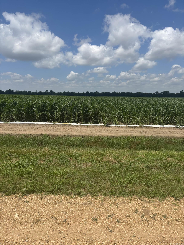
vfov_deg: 67.3
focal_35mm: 26
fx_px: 184
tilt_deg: -7.4
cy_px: 122
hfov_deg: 53.1
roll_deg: -1.6
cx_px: 92
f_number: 1.6
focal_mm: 5.96
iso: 50
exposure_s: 1/5618
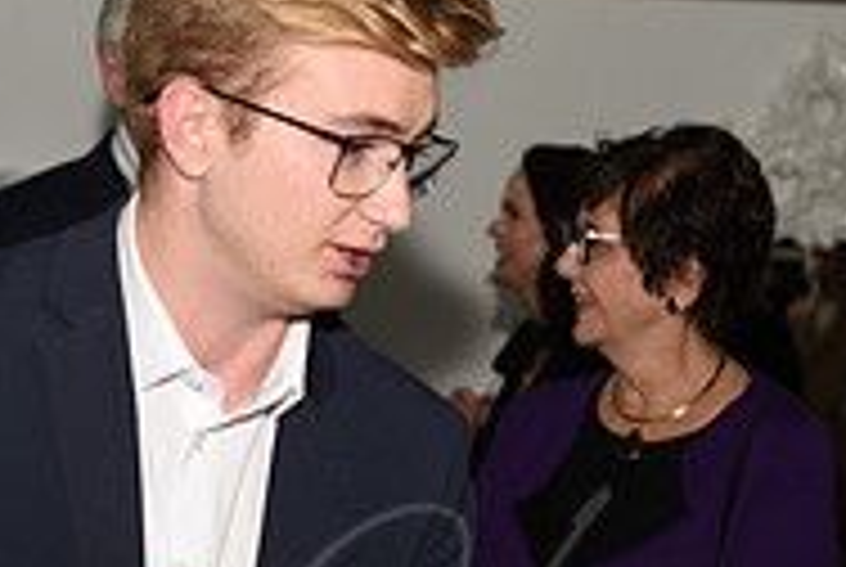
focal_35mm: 154
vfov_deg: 8.8
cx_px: 508
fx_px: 3625
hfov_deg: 13.3
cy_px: 686
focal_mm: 50
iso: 100
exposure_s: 1/60
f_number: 4
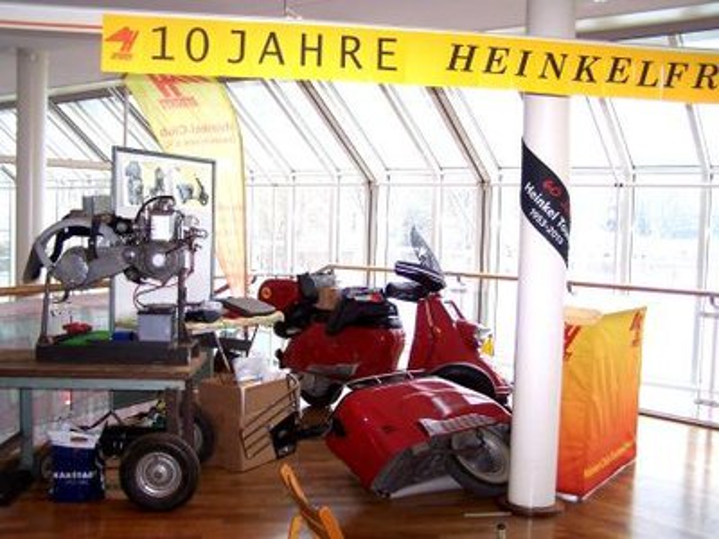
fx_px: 789
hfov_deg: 49.0
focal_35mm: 38
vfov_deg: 37.7
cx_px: 360
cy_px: 270
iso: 80
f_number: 2.8
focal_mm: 6.3
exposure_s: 1/60
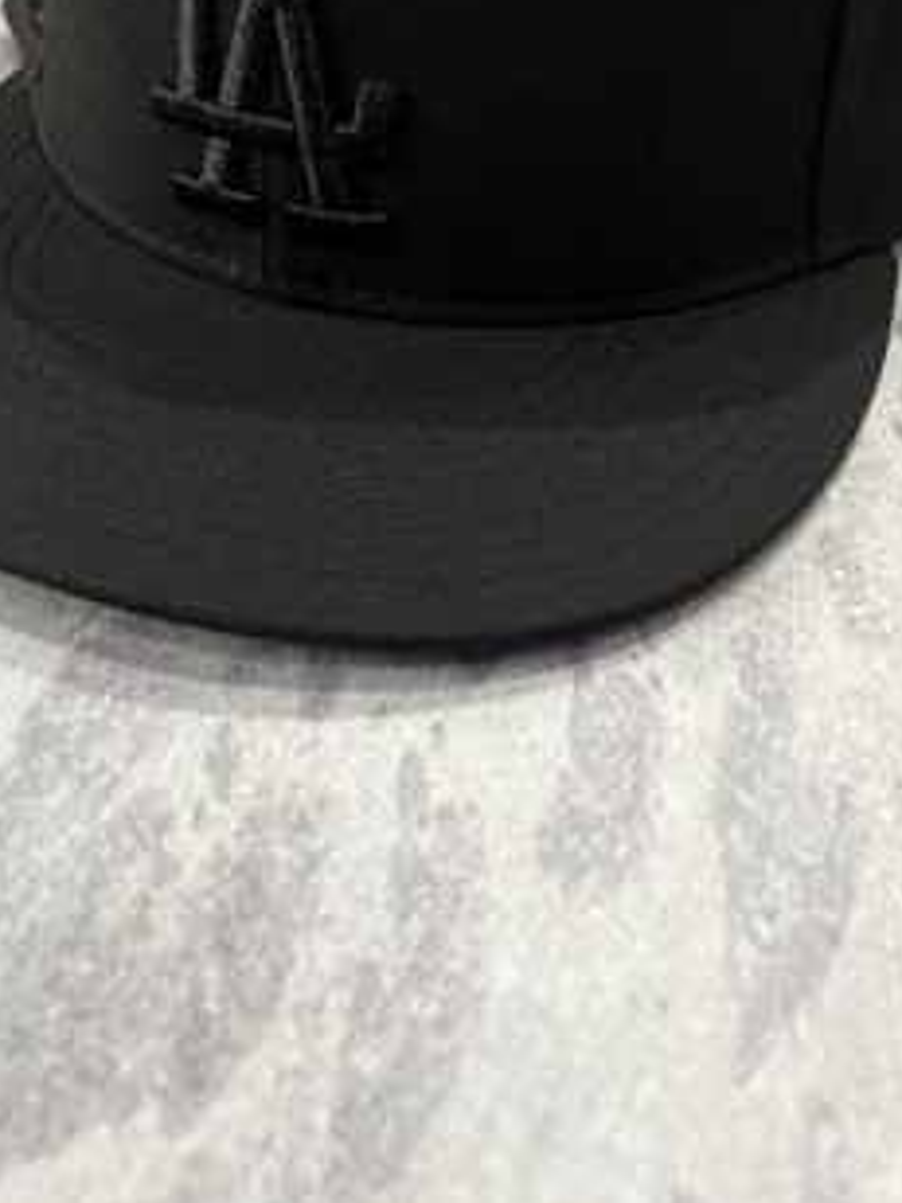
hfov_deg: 32.2
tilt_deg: -29.8
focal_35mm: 45
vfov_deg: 39.7
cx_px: 449
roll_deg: -1.5
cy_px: 174
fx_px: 1563
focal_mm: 5.7
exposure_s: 1/50
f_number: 1.5
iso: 320
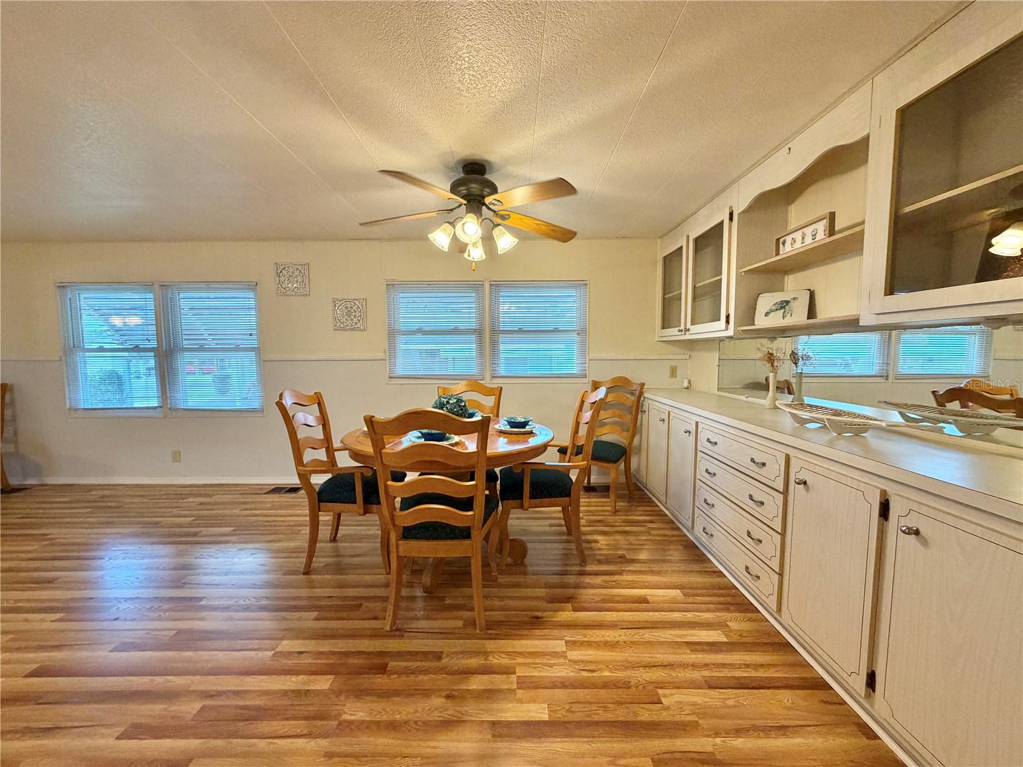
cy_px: 384
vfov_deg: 85.7
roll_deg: +0.8
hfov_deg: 102.1
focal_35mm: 14
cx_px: 512
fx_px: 414
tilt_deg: -4.9
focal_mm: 2.22
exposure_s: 1/120
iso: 250
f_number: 2.2
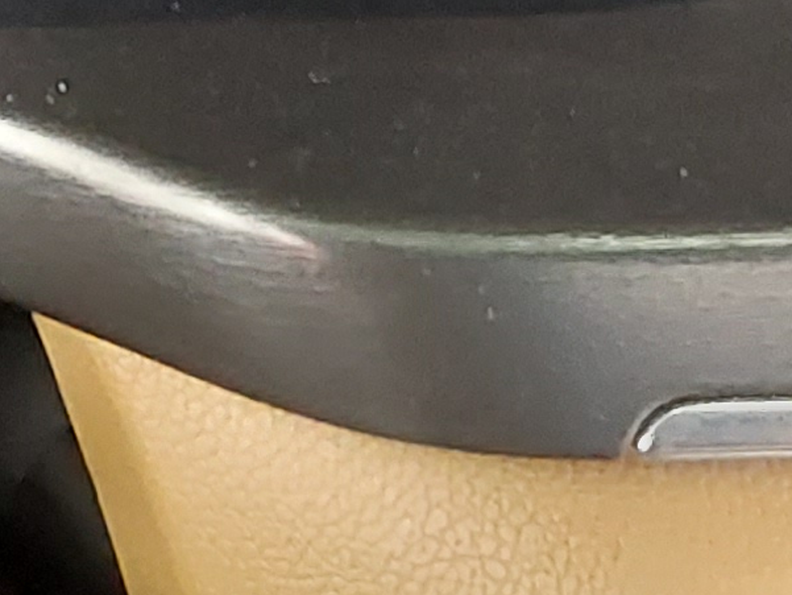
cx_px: -809
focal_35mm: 152
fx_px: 3478
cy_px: -761
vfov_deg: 8.9
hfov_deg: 11.6
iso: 400
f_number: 1.9
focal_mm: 2.91
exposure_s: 1/30
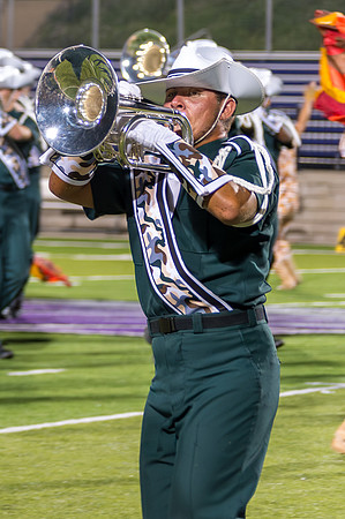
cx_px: -399
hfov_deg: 4.9
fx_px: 3940
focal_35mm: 273
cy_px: 87
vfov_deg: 7.5
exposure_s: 1/160
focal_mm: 95
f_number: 4.5
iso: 2000
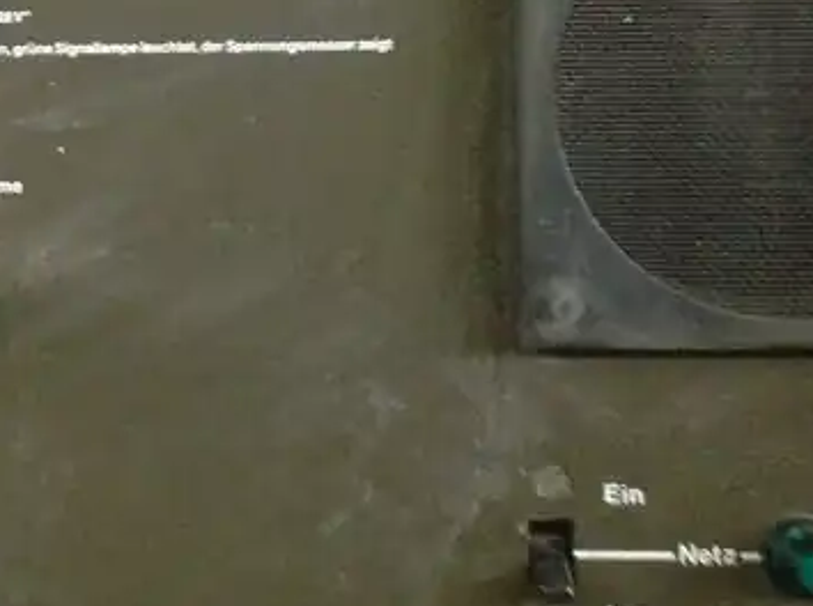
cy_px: 147
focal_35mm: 99
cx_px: -51
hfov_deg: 19.2
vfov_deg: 14.8
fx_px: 2320
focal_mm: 4.28
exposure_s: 1/15
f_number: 2.4
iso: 800
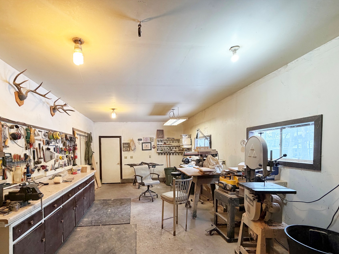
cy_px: 153
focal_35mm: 17
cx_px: 150
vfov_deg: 73.9
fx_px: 166
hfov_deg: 90.7
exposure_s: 1/60
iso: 200
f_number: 2.2
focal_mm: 2.22
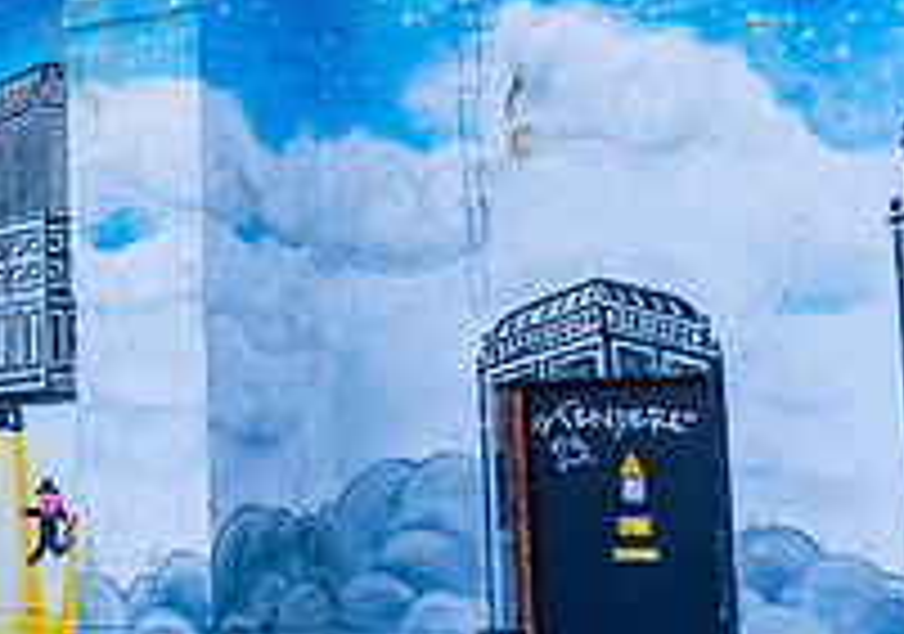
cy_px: 86
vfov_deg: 14.9
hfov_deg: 20.4
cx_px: -79
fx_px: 2399
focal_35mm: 94
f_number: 5.6
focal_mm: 29
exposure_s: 1/160
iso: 160
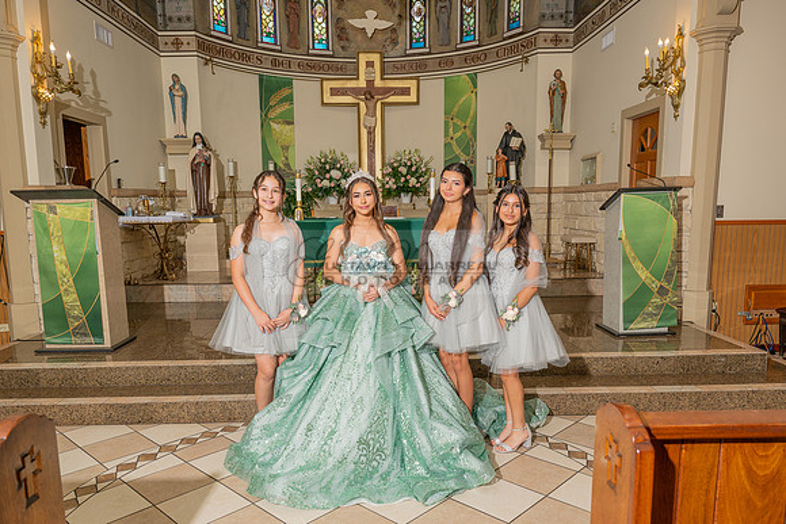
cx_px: 393
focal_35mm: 27
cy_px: 290
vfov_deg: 48.6
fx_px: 580
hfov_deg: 68.2
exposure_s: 1/200
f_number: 3.5
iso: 320
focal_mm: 24
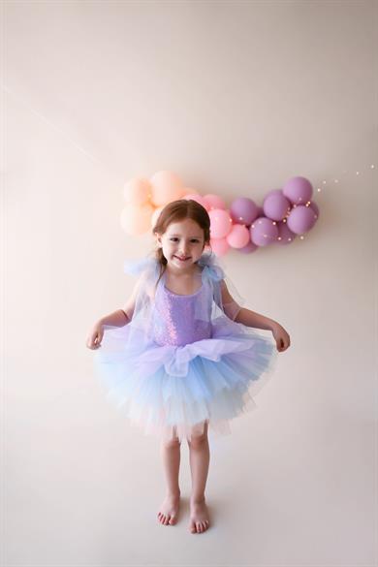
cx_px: 189
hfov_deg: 37.9
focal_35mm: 35
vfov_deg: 54.4
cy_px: 284
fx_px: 551
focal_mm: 35
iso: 80
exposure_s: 1/320
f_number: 1.8
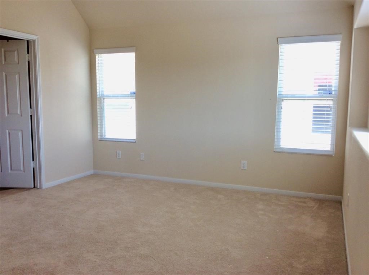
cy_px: 138
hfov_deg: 56.9
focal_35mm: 32
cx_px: 184
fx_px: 340
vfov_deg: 44.0
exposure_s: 1/60
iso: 32
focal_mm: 3.3
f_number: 2.4
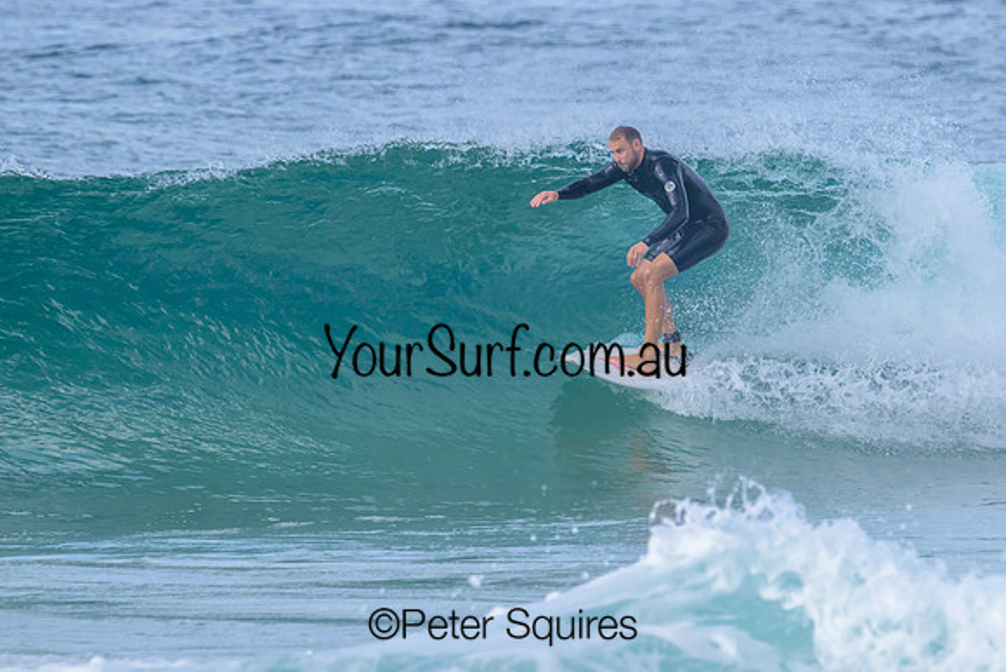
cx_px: 678
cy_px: 262
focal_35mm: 743
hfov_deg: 2.8
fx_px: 20777
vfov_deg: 1.9
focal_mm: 550
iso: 1000
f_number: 11
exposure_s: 1/2000
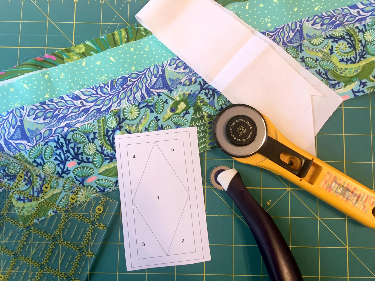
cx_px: 188
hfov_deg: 61.7
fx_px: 314
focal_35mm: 29
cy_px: 140
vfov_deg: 48.2
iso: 100
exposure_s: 1/33
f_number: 2.2
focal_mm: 4.2
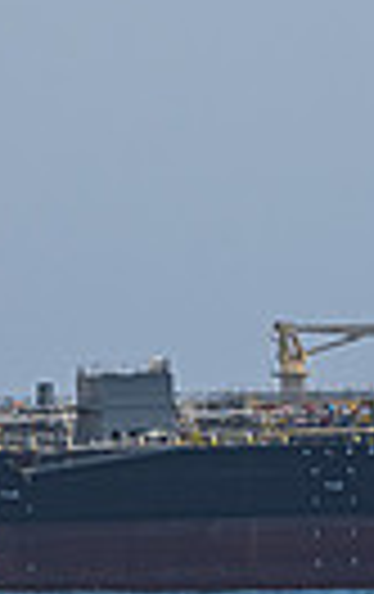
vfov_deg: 2.0
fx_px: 17196
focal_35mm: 1059
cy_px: 90
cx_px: -644
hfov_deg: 1.2
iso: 400
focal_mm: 210
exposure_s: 1/2000
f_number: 8
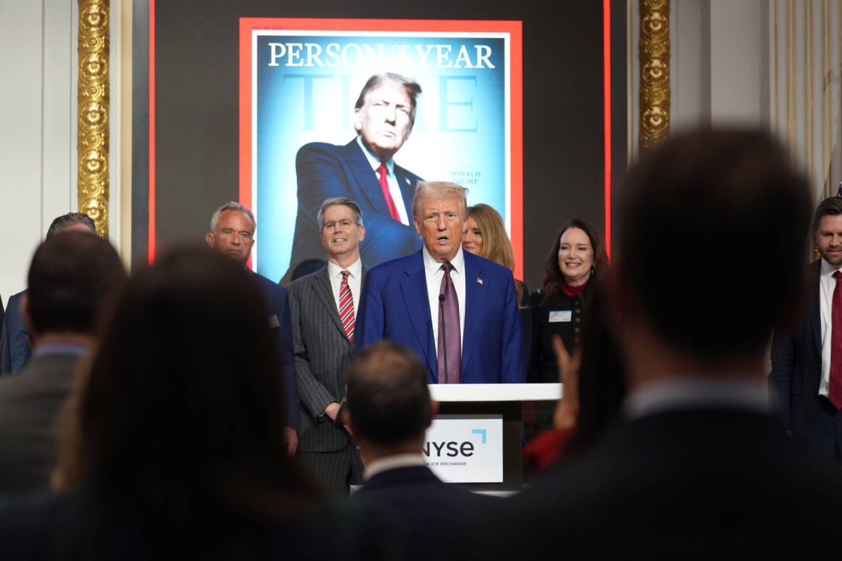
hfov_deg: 21.5
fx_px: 2221
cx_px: 421
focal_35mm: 95
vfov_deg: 14.4
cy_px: 280
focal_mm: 95
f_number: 2.8
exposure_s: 1/250
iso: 1250
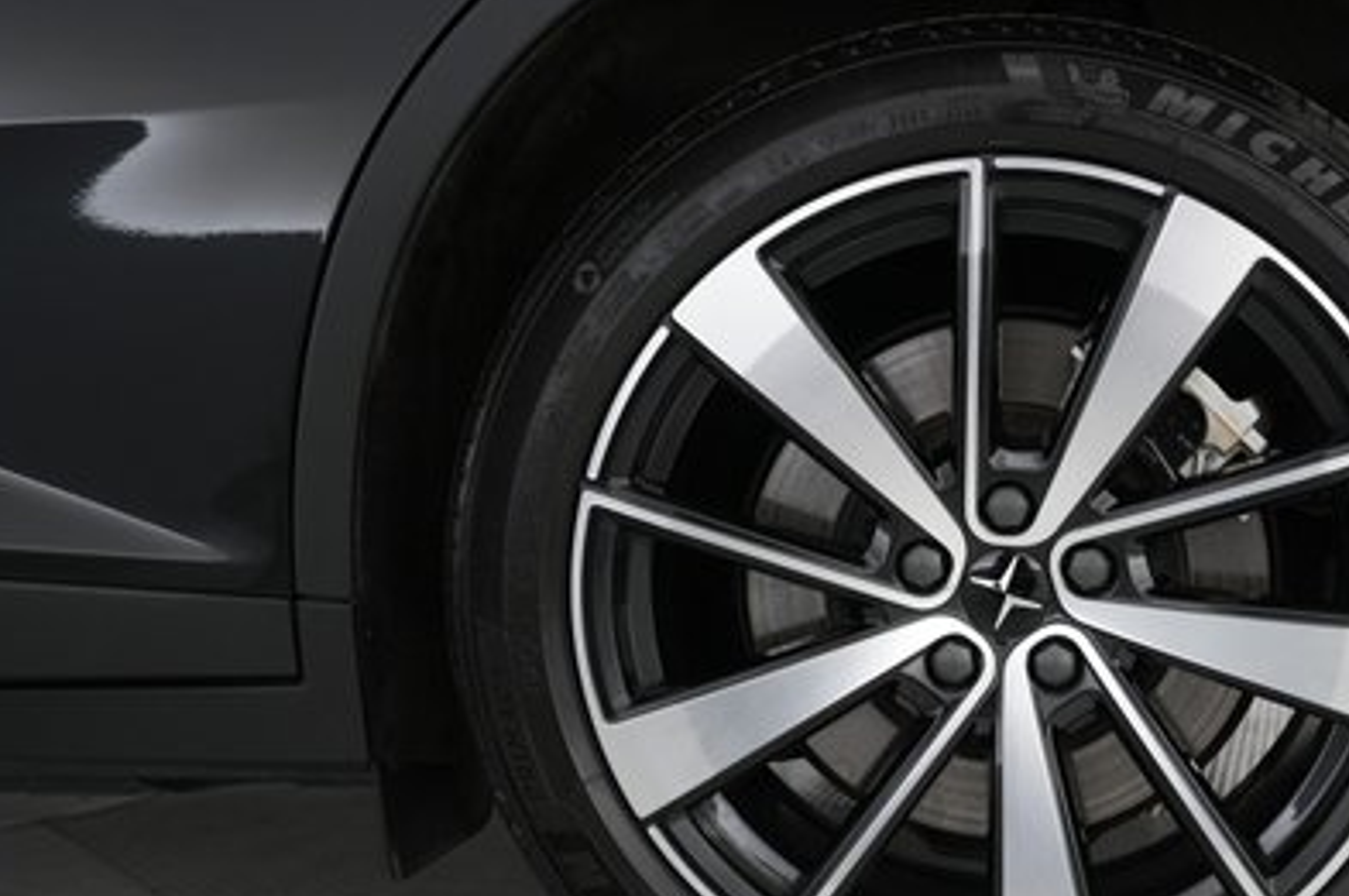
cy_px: 594
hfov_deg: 43.2
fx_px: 1647
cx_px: 1002
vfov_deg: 30.2
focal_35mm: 44
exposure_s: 1/30
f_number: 4.5
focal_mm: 27
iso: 1250
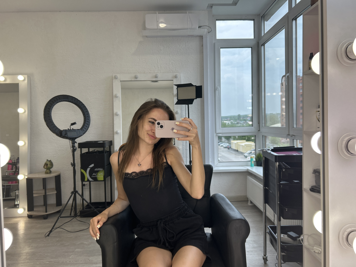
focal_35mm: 26
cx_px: 178
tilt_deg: -1.3
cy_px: 134
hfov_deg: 67.3
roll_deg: +1.7
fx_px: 267
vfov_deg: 53.1
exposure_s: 1/419
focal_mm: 5.7
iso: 50
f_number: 1.5
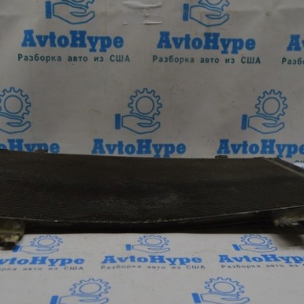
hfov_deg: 43.8
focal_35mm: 38
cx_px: 135
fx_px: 378
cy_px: 163
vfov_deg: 43.8
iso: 400
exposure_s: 1/100
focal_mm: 18
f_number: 5
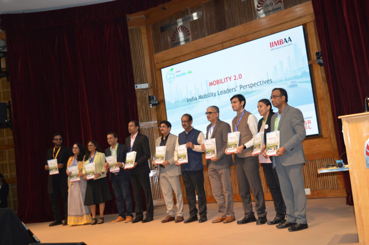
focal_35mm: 42
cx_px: 184
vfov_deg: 31.8
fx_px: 430
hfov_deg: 46.4
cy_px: 122
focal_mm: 28
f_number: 4.2
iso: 640
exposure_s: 1/60
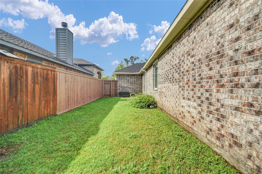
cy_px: 87
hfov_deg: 100.4
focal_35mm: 15
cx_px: 131
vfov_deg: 77.3
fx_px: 109
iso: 100
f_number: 7.1
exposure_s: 1/200
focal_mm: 10
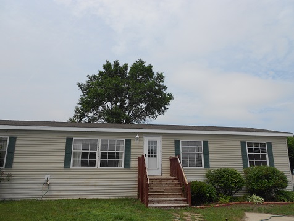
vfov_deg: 53.1
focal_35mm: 26
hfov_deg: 67.3
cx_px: 147
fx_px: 221
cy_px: 110
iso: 80
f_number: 8
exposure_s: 1/250
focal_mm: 4.6
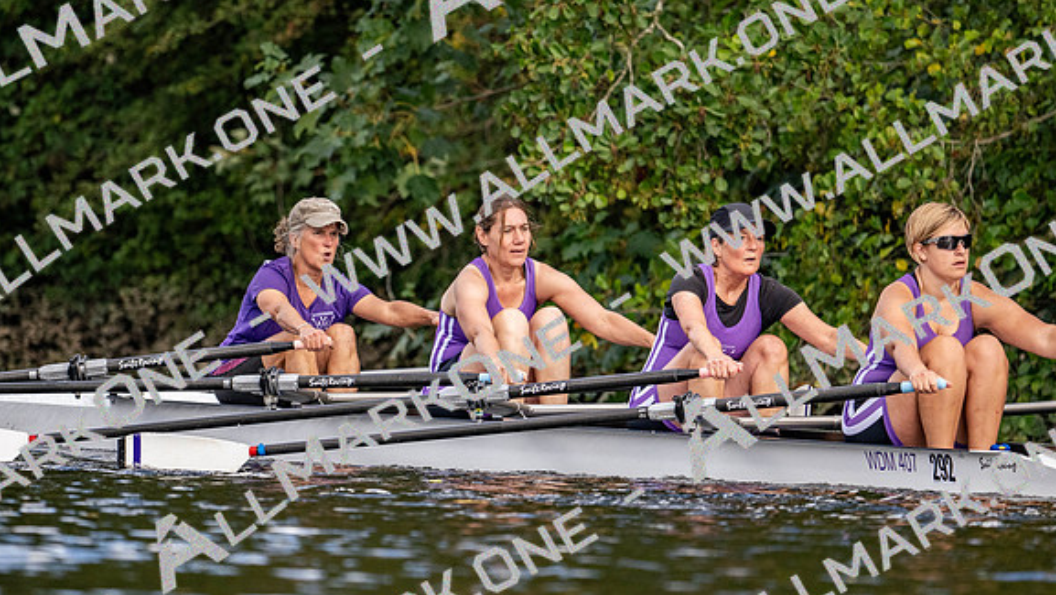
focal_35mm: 632
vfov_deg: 1.9
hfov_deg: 3.4
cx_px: 527
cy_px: 310
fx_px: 17702
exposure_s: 1/2000
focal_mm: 400
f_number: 4.5
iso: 800
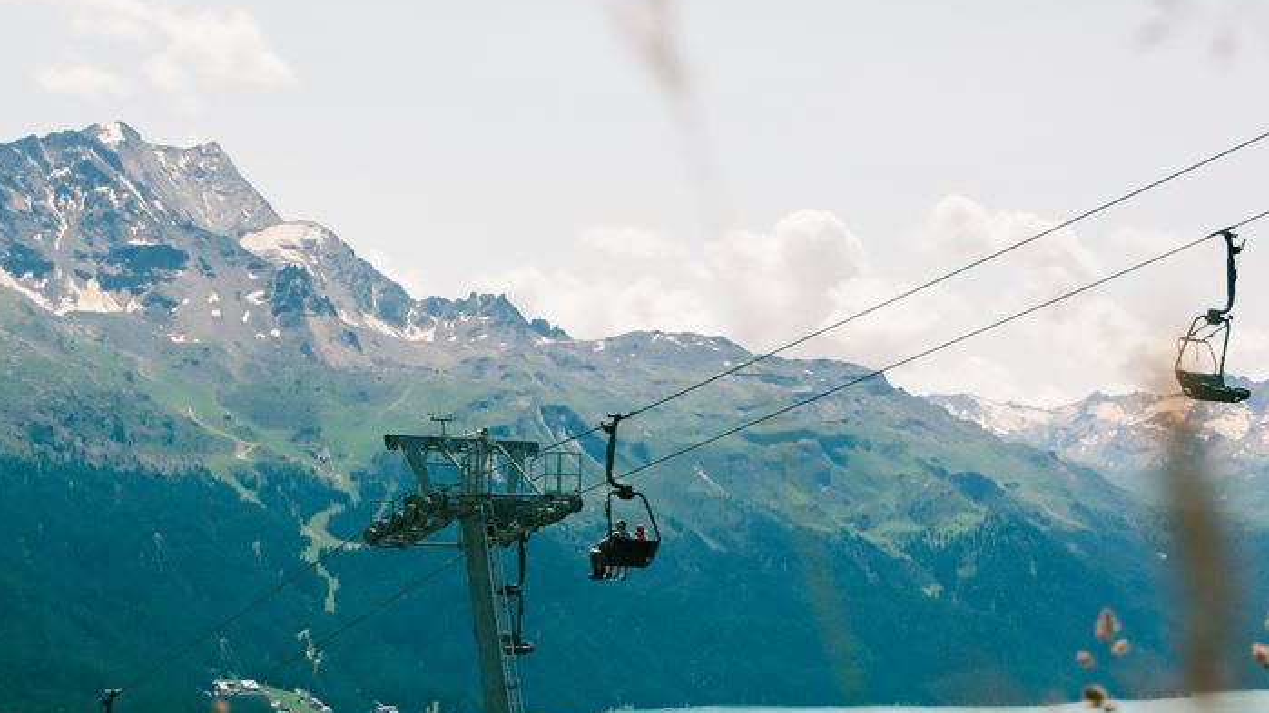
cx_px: 690
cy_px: 692
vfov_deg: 16.7
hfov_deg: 29.7
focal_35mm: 71
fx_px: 2389
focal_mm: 24.7
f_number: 4
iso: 400
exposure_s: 1/2900
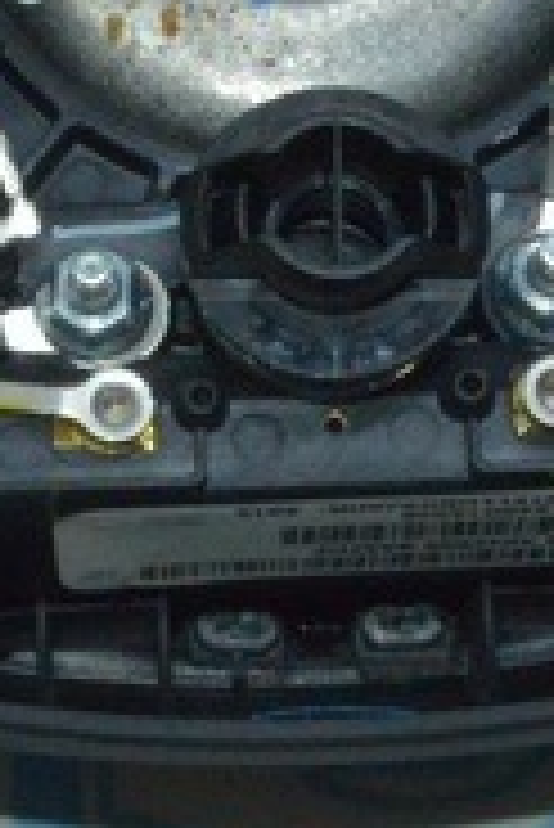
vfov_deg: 12.1
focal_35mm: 167
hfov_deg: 8.2
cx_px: 171
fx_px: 3847
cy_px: -124
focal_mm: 20
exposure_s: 1/40
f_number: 25
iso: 2800
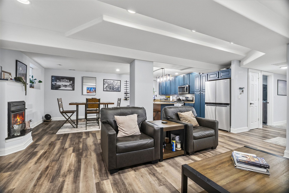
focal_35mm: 15
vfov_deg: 77.4
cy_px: 96
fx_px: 120
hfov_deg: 100.4
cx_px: 144
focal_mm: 10
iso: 500
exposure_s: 2
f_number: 9
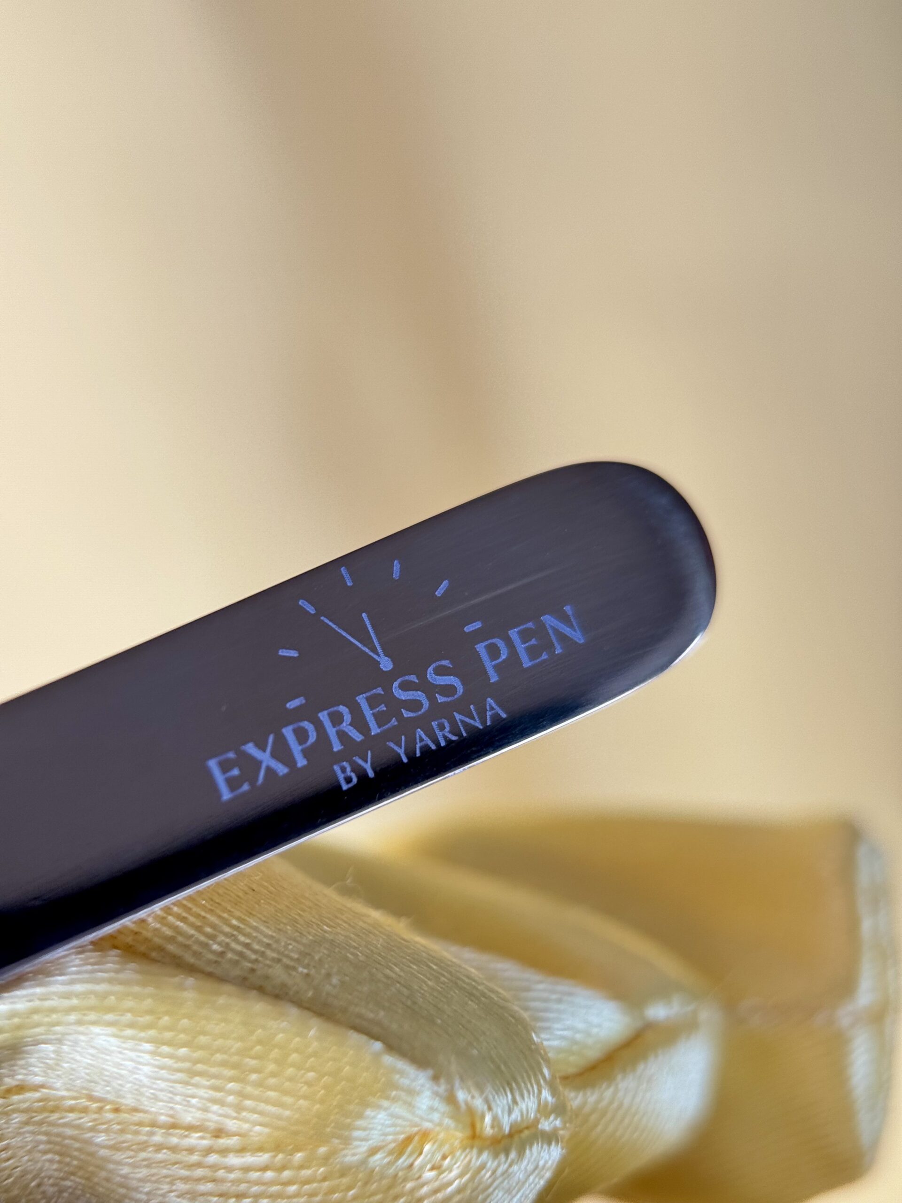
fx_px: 1668
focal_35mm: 48
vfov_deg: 39.7
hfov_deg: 30.3
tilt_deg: -56.5
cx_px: 451
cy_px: 602
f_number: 1.78
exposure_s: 1/165
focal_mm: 6.76
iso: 80
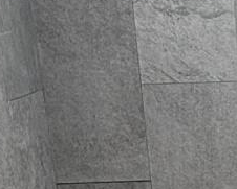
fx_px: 849
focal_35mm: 121
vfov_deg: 12.3
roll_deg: +0.6
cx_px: 370
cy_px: 260
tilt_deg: -18.1
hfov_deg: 14.6
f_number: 2.2
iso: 50
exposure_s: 1/120
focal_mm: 2.22
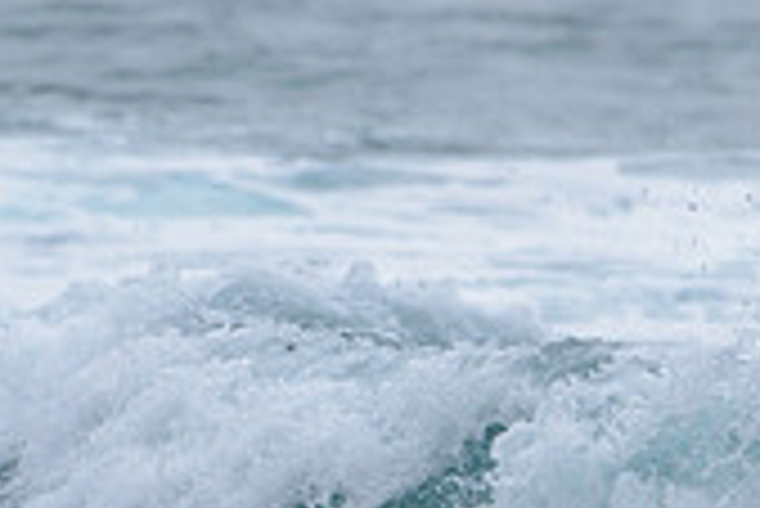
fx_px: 44307
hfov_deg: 1.0
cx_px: 1197
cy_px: 455
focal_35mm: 2097
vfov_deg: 0.7
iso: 125
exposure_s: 1/2000
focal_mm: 500
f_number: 5.6
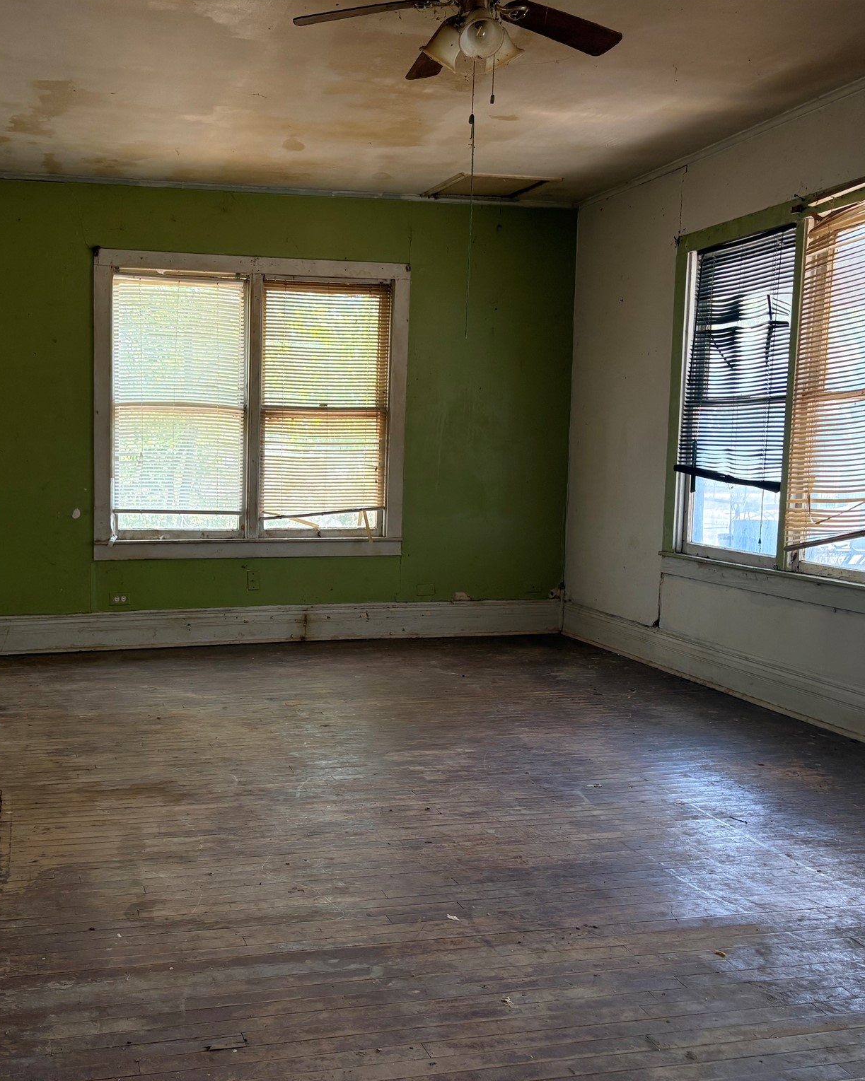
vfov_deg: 52.8
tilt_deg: -5.4
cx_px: 288
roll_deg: -0.6
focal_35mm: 34
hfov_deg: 42.8
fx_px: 1088
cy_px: 539
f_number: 1.6
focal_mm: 5.96
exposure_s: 1/135
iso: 125
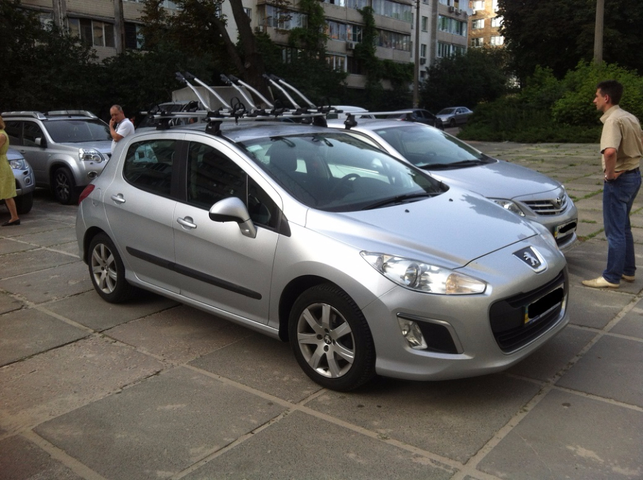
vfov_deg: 40.6
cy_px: 240
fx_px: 649
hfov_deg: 52.7
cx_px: 322
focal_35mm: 35
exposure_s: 1/359
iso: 80
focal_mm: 3.85
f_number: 2.8
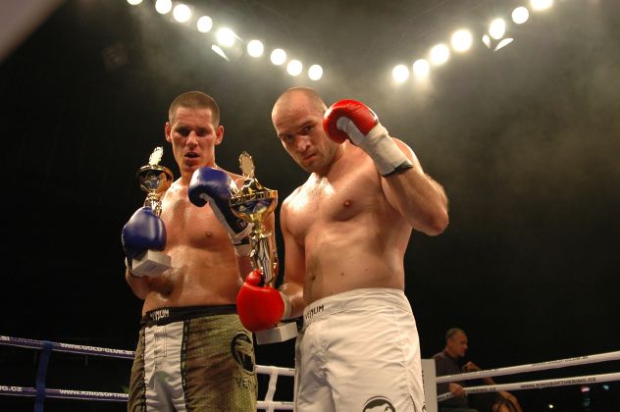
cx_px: 310
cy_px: 206
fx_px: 723
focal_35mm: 42
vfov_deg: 31.8
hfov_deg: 46.4
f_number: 2.8
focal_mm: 28
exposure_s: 1/500
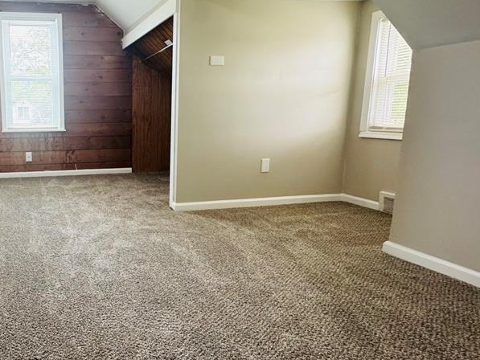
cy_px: 163
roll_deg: +1.1
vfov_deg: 56.7
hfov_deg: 64.1
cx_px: 84
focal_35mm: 24
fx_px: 333
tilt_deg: -9.0
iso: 320
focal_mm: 2.22
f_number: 2.2
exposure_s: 1/71
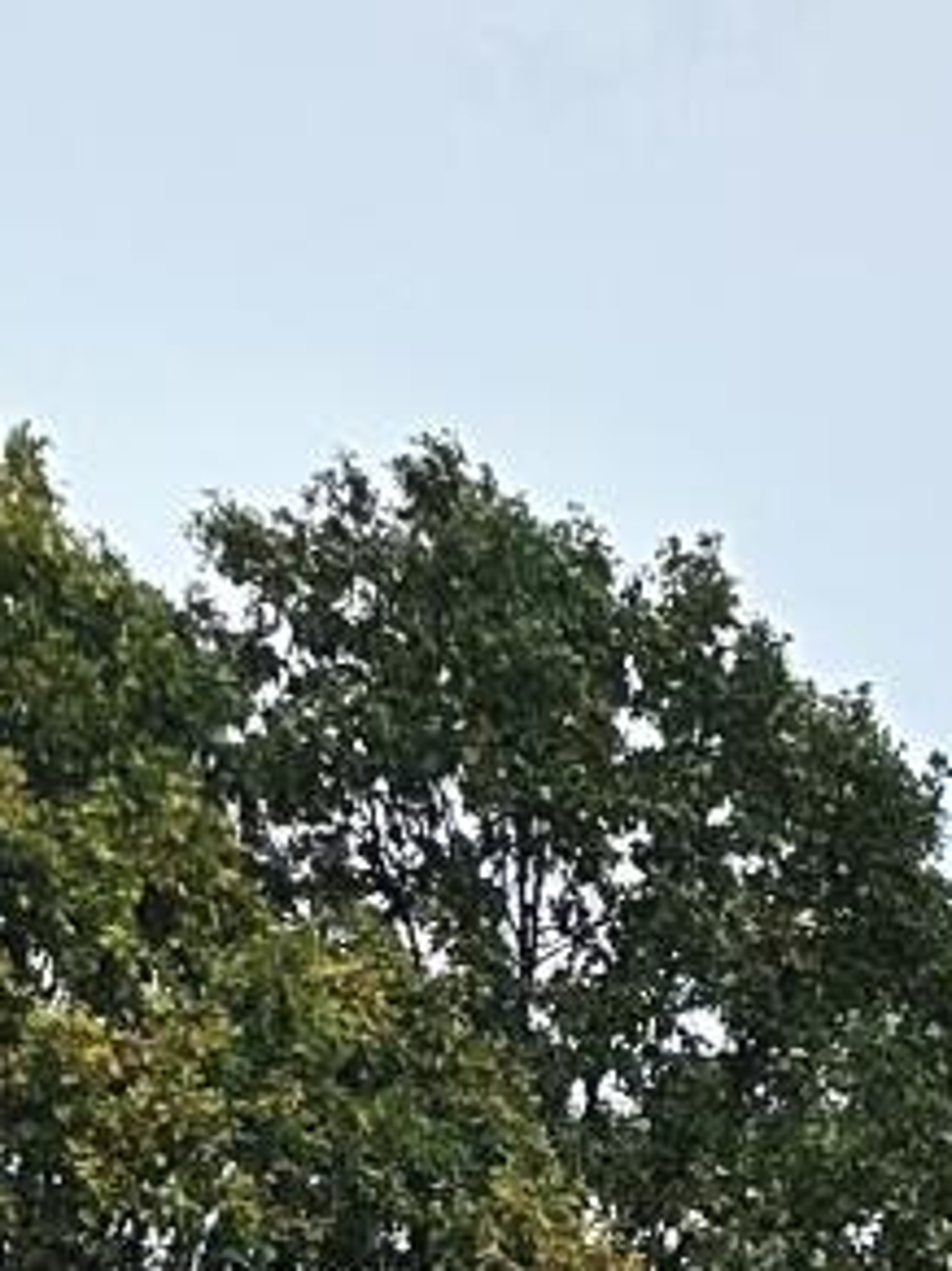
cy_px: 3664
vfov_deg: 9.6
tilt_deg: -4.0
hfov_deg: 7.8
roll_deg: -0.4
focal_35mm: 165
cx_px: 2812
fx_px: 6055
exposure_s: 1/2469
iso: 80
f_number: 1.78
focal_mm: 6.86
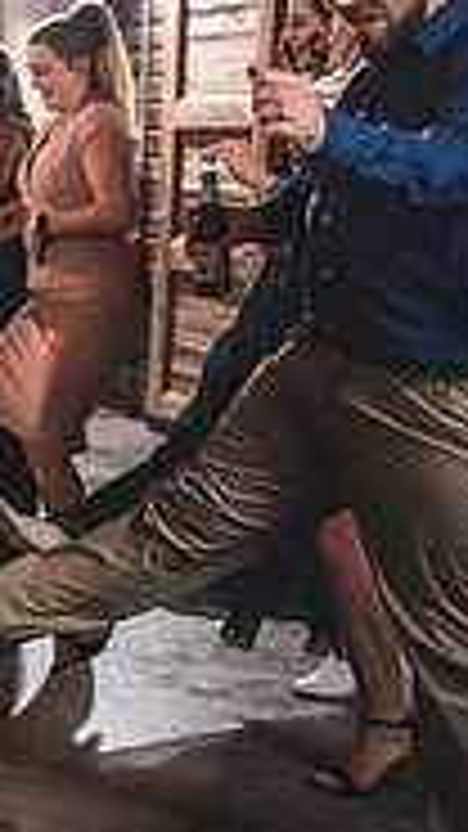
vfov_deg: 26.6
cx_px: -792
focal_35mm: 79
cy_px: 223
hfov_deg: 11.4
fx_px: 1744
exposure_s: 1/160
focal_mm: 24
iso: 500
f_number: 2.8
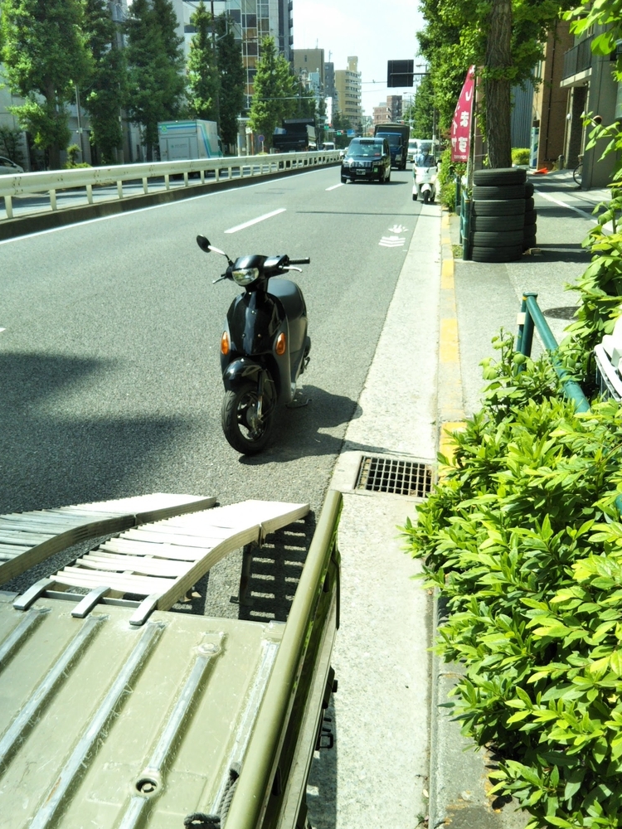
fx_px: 862
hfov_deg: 39.6
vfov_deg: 51.2
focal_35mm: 36
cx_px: 272
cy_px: 476
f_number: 2.2
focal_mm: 4
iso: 27
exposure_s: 1/491
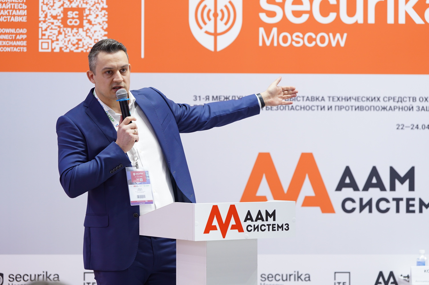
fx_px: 1417
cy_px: 142
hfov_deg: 17.2
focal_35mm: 119
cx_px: 214
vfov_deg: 11.5
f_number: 3.2
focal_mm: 119
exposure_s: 1/100
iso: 640
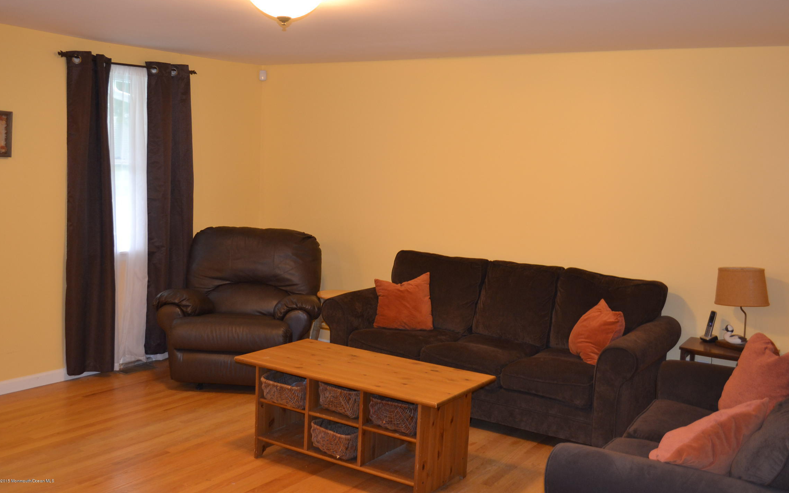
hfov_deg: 52.7
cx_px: 393
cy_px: 233
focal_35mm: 37
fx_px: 796
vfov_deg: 34.4
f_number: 4
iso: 450
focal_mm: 24
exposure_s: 1/15
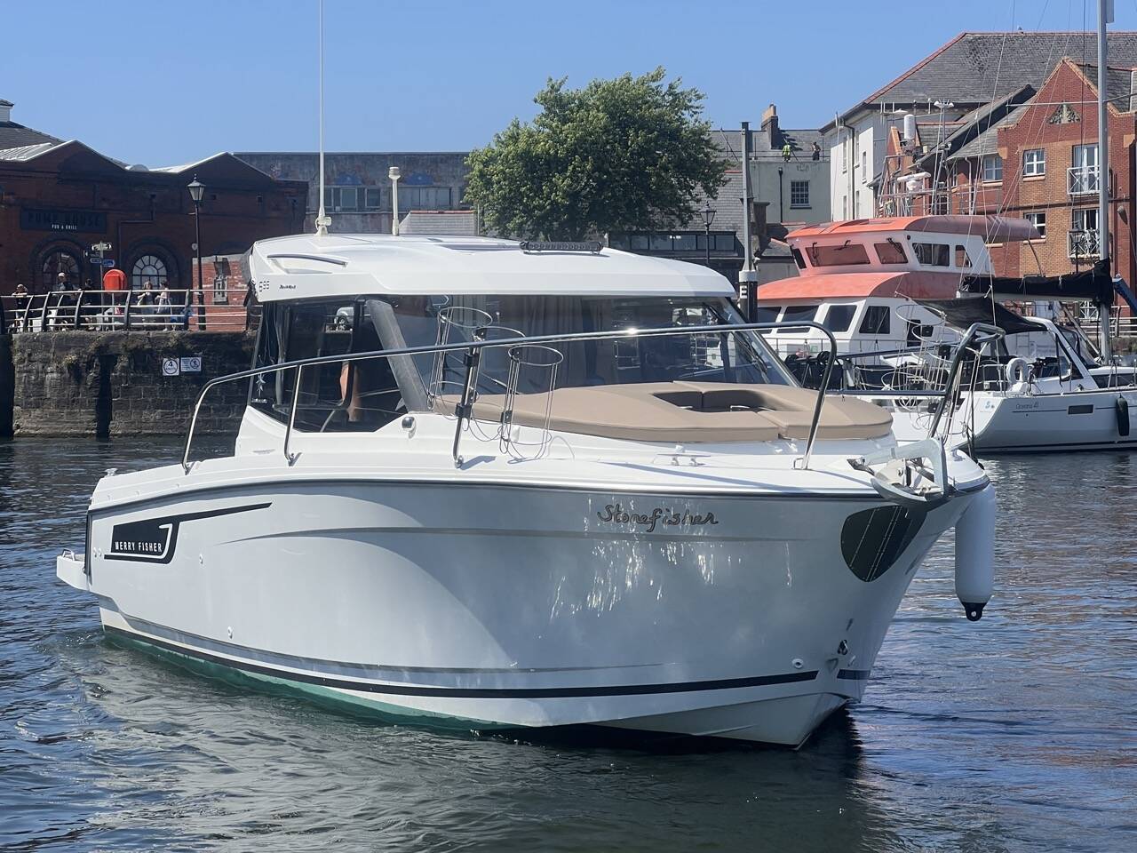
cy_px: 426
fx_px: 2529
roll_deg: +0.1
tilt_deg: -1.2
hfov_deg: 25.3
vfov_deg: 19.1
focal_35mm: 77
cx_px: 568
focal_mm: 9
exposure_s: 1/861
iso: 32
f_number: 2.8
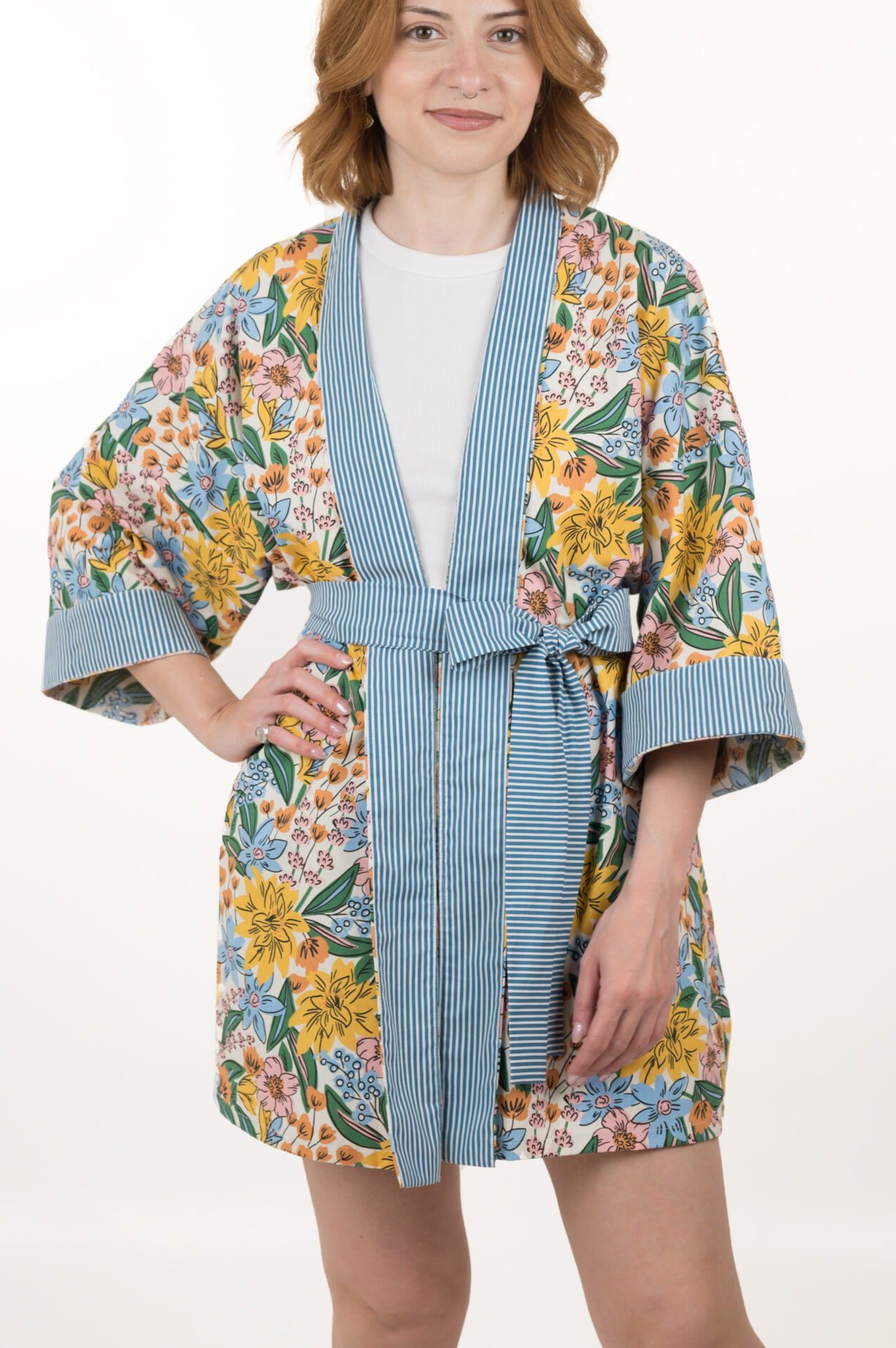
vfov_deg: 24.8
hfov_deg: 16.6
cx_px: 413
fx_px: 3065
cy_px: 617
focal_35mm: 82
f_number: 4
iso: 640
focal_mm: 61
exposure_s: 1/160
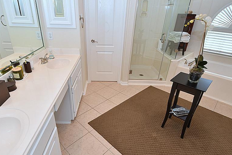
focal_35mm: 20
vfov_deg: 61.9
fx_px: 129
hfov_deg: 83.6
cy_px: 82
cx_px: 102
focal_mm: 10
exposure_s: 1/60
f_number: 5
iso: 250
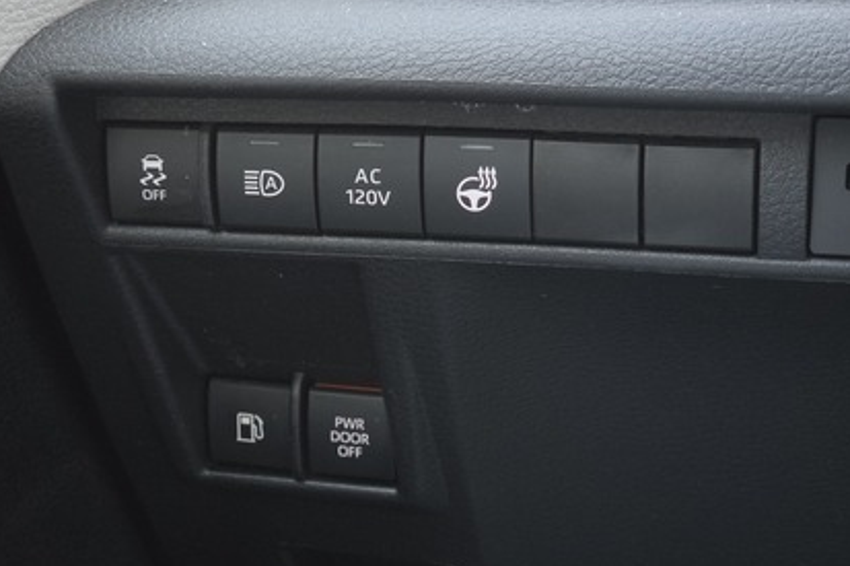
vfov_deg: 18.7
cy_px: 256
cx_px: 422
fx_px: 1723
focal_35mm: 73
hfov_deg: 27.7
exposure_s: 1/30
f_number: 2.4
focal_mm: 7
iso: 640
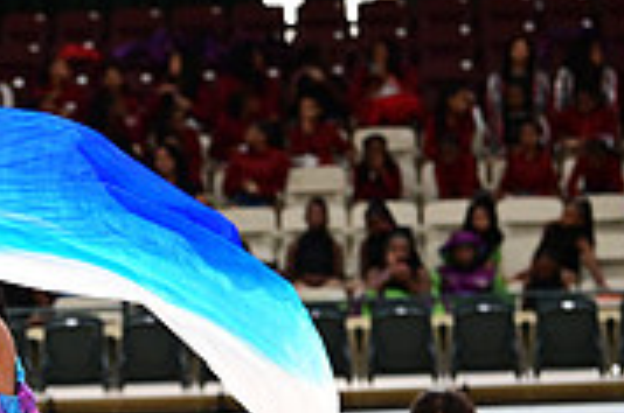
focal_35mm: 277
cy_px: 452
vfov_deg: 4.9
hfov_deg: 7.4
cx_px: -81
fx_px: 4793
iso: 6400
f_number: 3.2
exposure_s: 1/1000
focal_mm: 85
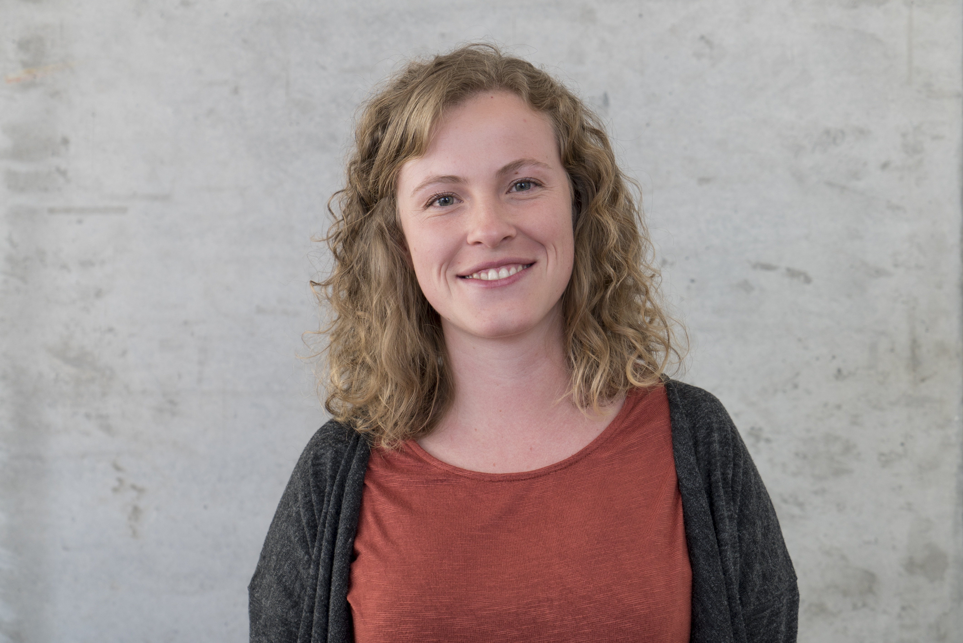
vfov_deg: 21.9
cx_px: 482
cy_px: 322
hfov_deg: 32.4
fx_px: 1659
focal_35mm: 62
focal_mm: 62
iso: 400
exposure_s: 1/50
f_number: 5.6
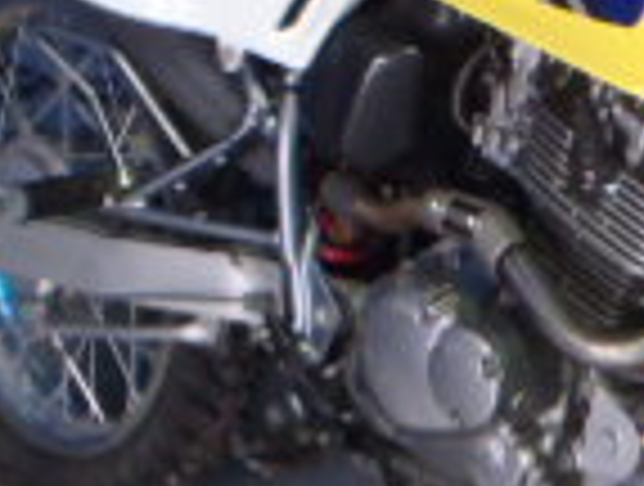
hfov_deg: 15.6
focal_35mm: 125
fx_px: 2331
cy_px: 279
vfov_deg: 11.9
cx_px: 567
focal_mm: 5
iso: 200
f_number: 3.5
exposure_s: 1/6
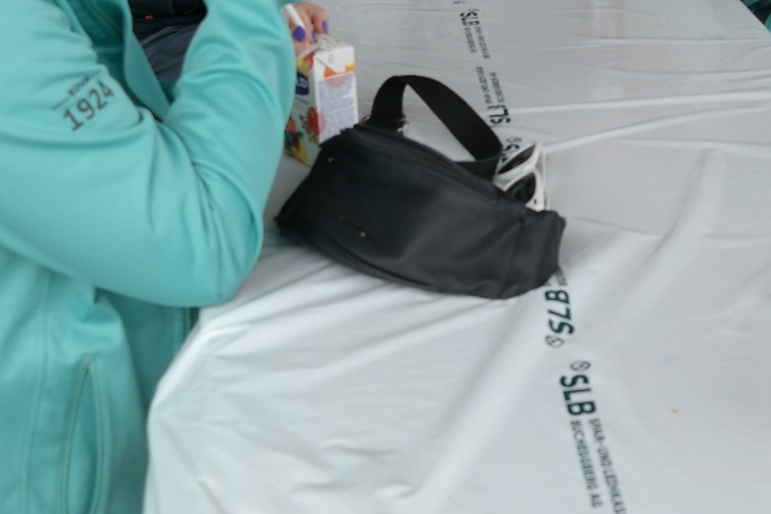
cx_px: 681
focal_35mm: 74
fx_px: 1584
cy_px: -33
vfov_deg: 17.8
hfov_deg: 26.5
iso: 100
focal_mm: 18
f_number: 4.5
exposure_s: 1/125
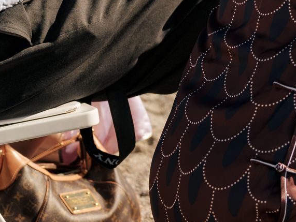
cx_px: 481
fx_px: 1497
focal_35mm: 175
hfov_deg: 10.8
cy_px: -101
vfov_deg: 8.3
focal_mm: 50
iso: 160
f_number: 3.5
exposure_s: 1/1600
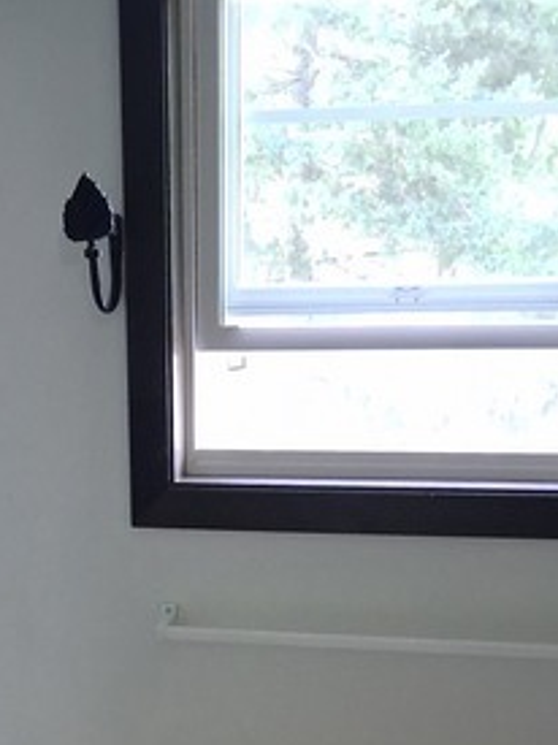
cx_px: 130
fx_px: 1355
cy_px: 725
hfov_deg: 23.0
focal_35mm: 63
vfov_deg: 29.0
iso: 500
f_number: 1.8
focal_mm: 3.98
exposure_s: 1/30
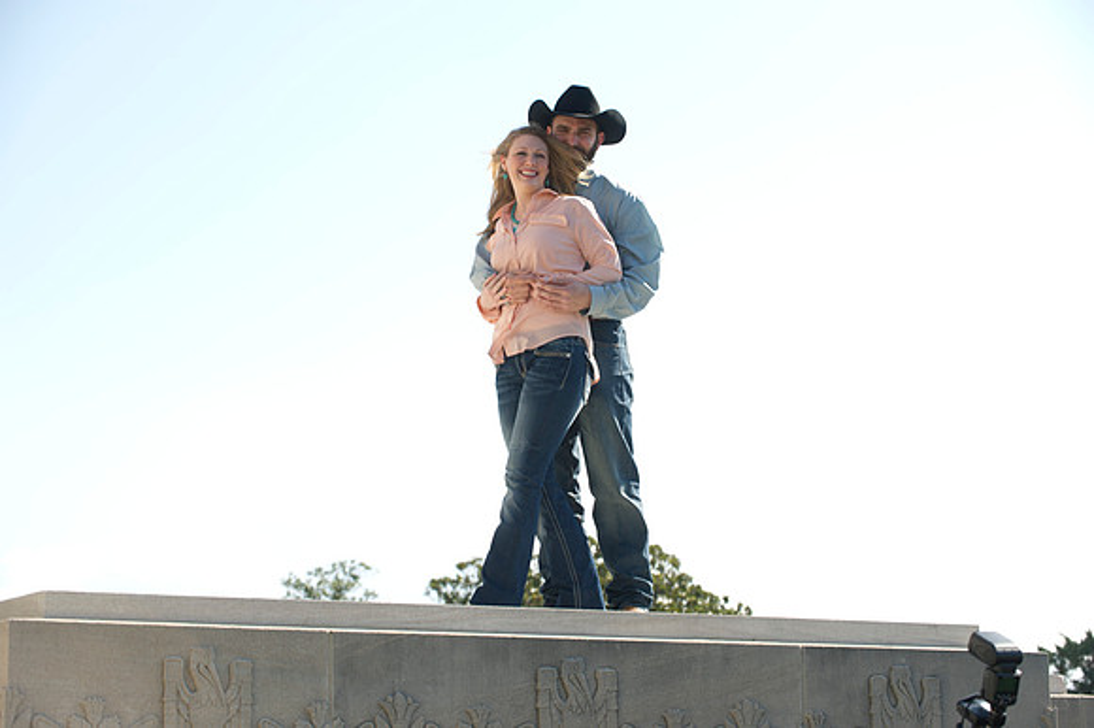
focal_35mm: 102
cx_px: 547
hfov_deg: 20.0
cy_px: 364
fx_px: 3098
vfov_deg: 13.4
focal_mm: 102
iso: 160
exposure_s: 1/250
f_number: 5.6
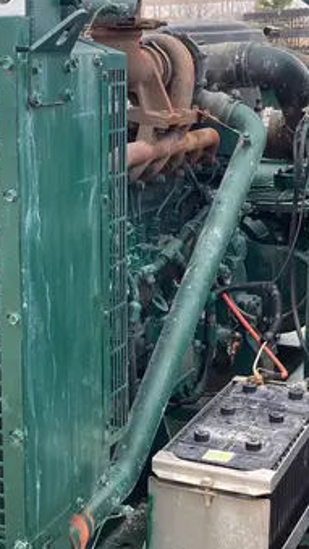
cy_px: 286
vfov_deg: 31.9
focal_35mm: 66
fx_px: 960
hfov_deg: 18.1
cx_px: 47
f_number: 1.8
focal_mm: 3.99
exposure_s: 1/121
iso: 50
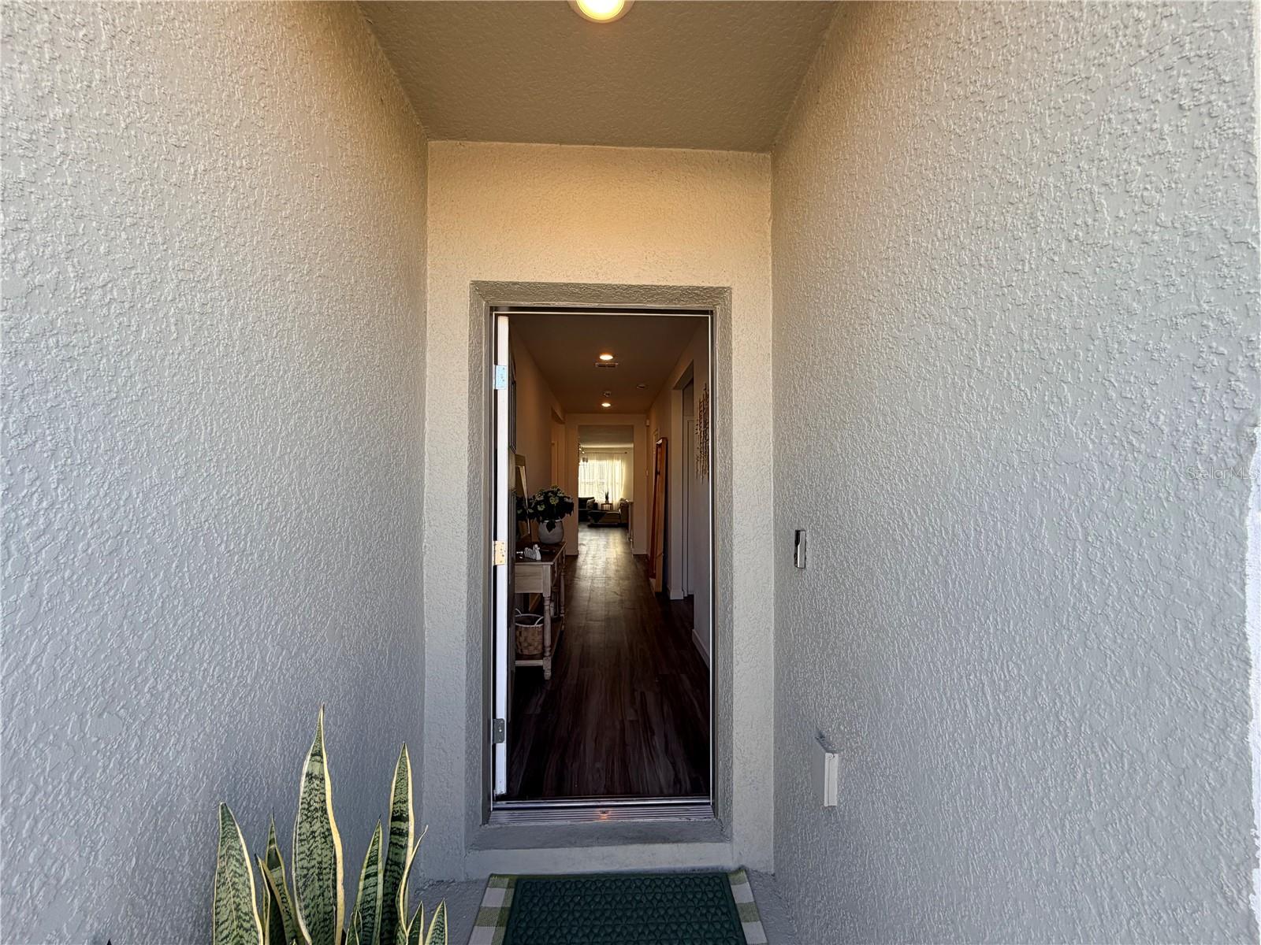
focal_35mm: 14
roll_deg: -0.5
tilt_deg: -1.3
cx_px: 630
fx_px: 510
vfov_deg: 85.7
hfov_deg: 102.1
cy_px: 472
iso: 40
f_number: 2.2
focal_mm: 2.22
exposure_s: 1/120
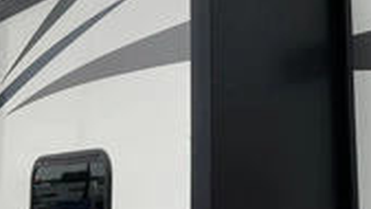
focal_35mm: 75
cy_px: 62
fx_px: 738
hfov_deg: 26.8
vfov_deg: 16.0
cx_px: 367
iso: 25
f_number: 1.8
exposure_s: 1/962
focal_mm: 3
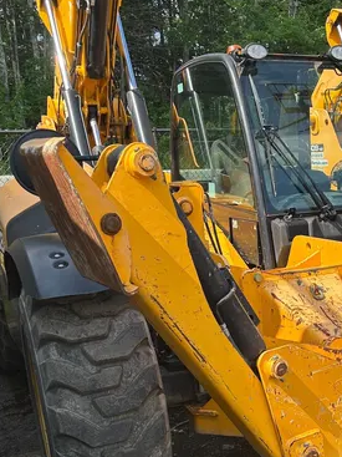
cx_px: 297
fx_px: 685
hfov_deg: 27.2
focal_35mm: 52
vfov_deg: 36.5
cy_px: 303
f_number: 1.5
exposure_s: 1/1724
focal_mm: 5.7
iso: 50
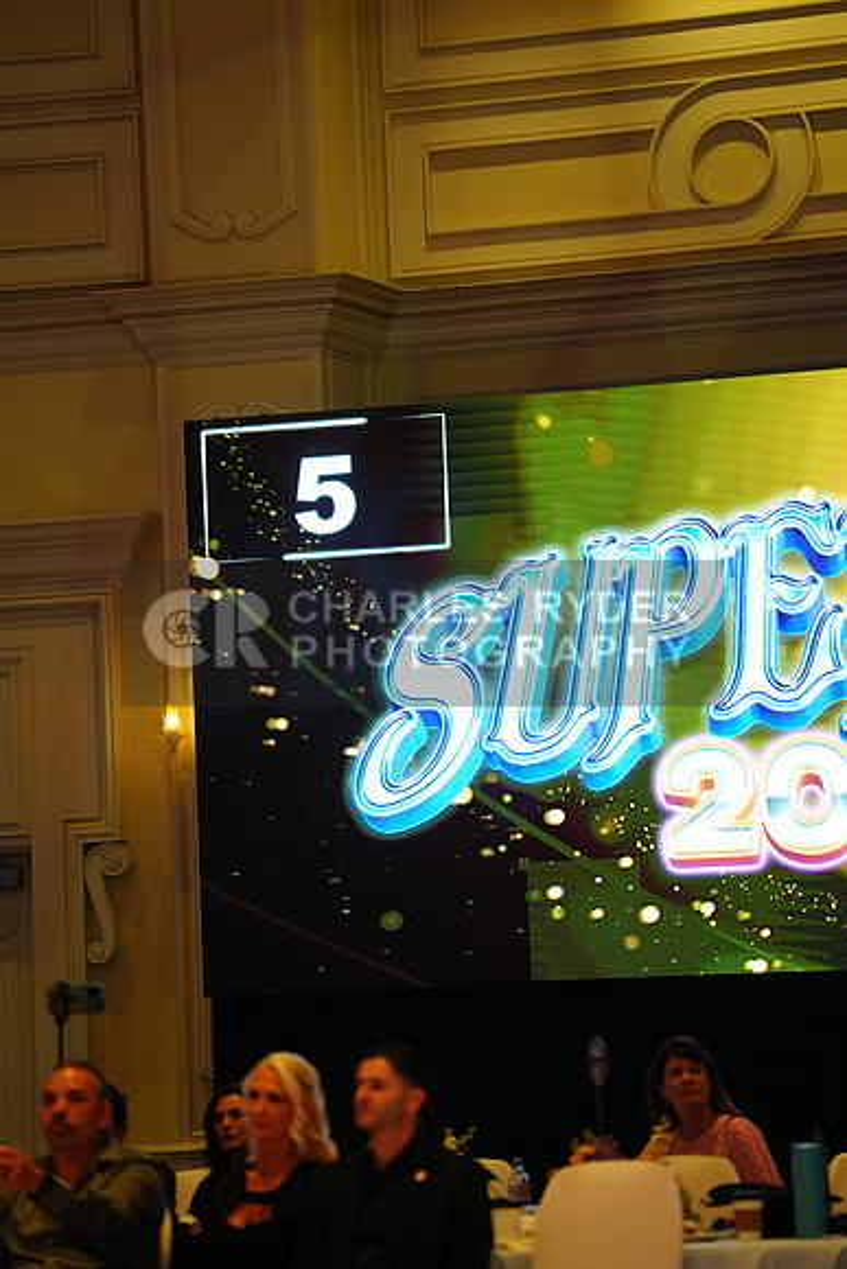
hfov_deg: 7.2
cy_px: 634
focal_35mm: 191
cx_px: 424
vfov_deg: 10.8
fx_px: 6736
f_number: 2.8
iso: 2000
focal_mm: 191
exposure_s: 1/400
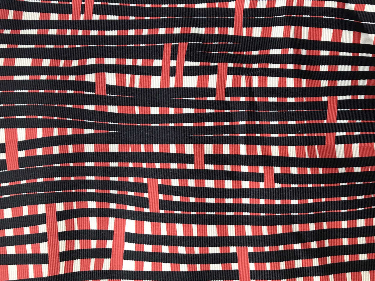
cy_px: 140
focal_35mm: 28
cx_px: 188
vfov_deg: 49.7
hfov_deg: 63.4
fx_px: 303
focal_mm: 3.99
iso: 40
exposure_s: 1/24
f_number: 1.8
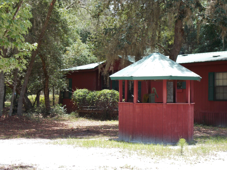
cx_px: 114
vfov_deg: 17.2
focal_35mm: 86
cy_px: 85
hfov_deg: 22.8
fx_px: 564
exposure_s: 1/80
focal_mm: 15.4
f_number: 6.3
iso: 80
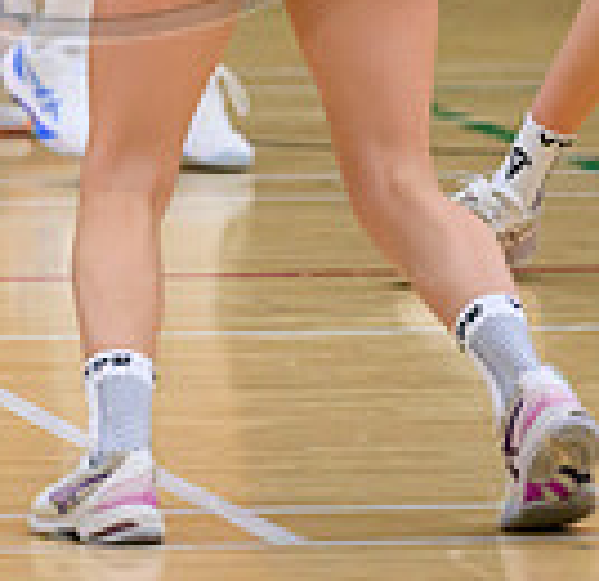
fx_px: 16780
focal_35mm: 870
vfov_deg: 2.0
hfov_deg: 2.0
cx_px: -393
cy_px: -411
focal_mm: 200
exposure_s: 1/1250
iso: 3200
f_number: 2.8
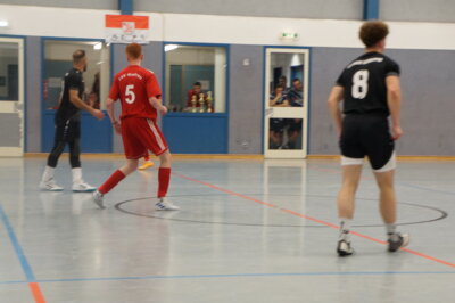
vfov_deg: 16.5
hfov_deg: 24.6
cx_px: 228
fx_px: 1042
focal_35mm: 82
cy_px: 152
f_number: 5.6
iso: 1600
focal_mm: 55
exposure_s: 1/100
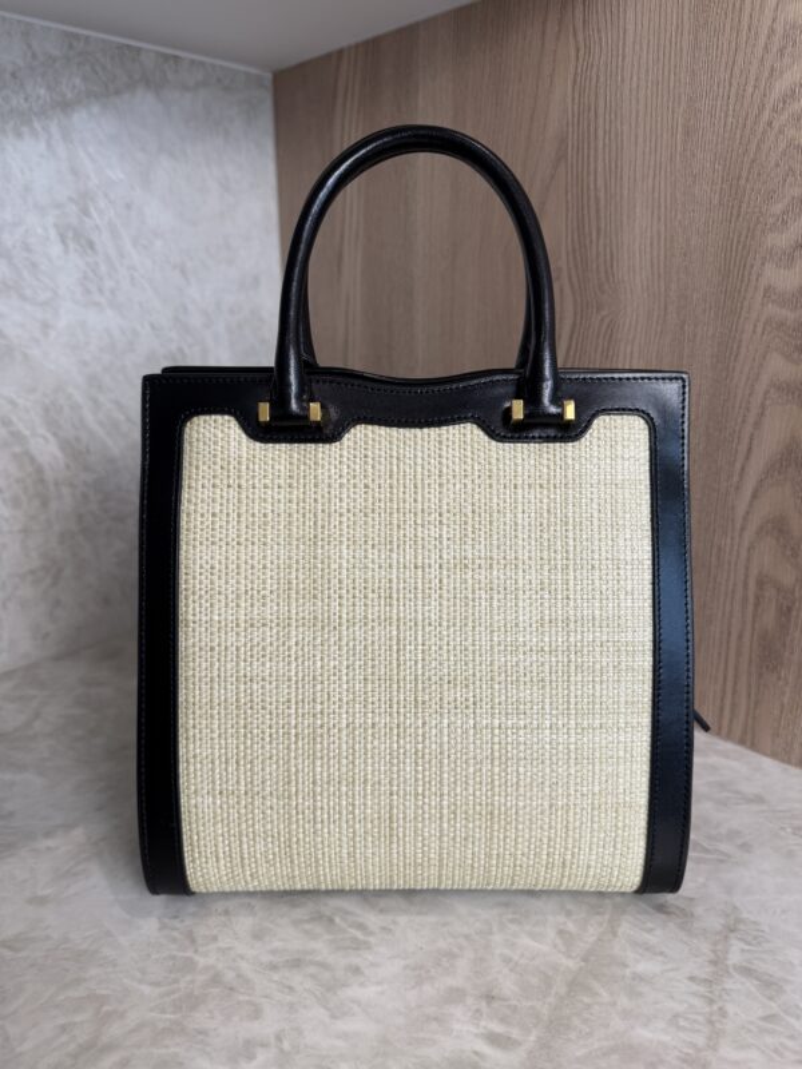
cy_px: 534
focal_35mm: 24
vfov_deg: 71.6
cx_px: 401
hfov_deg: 56.8
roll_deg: +0.7
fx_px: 741
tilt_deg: -16.2
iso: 64
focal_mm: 6.76
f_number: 1.78
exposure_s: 1/120
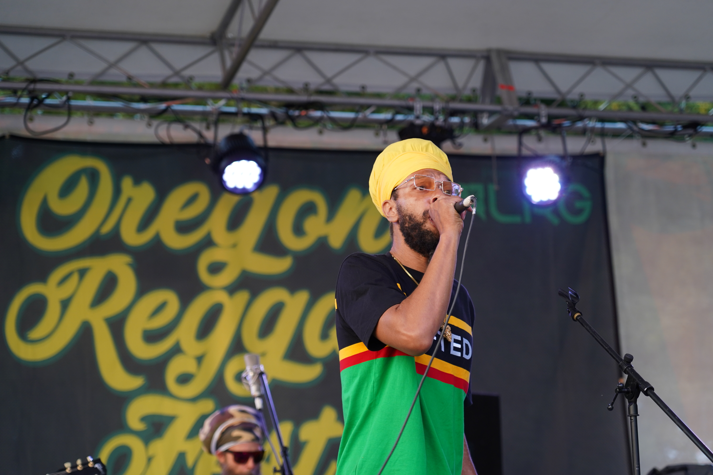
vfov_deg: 13.0
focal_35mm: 105
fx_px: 2079
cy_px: 238
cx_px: 356
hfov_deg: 19.5
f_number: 4
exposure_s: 1/160
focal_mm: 105
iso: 800
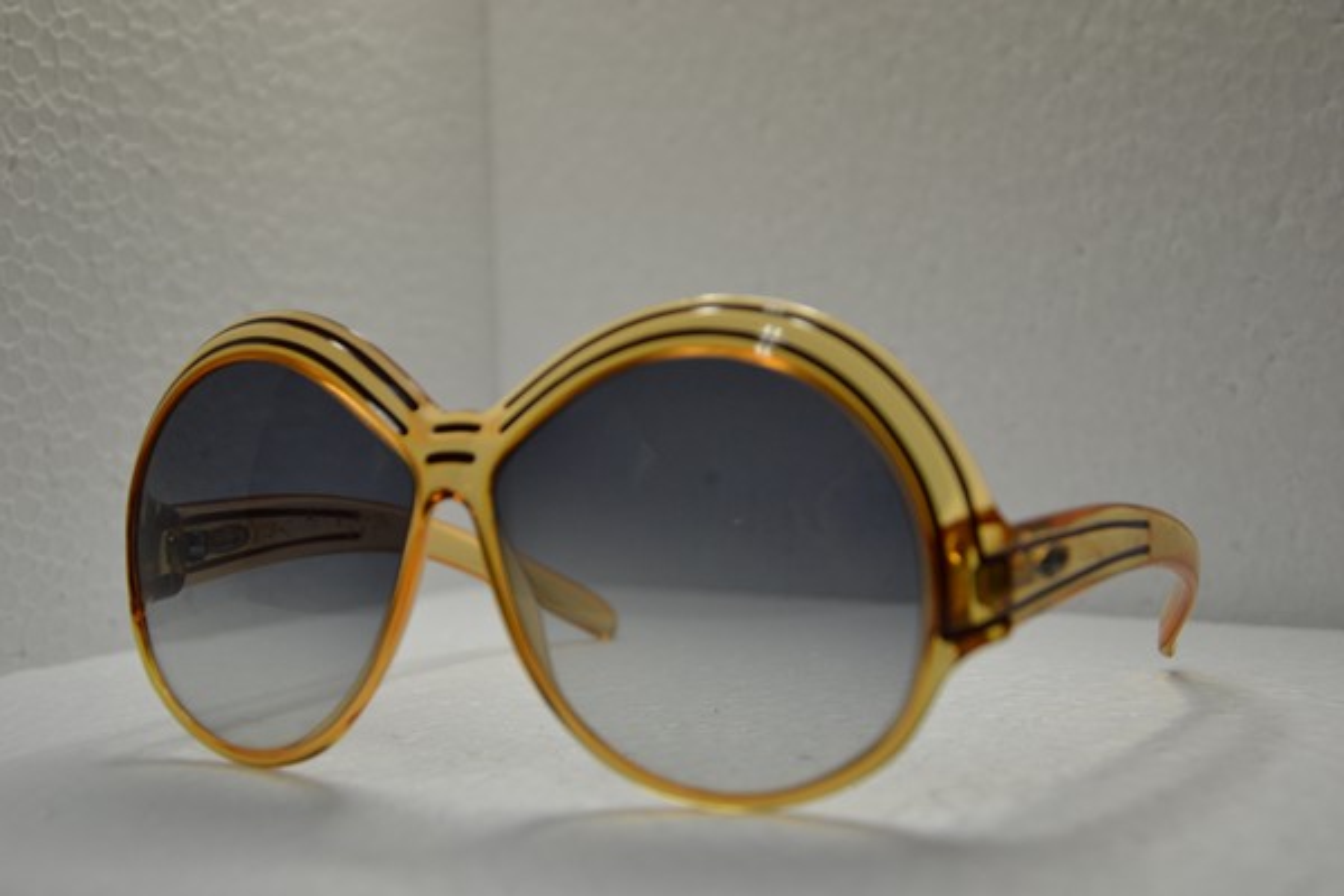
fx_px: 2520
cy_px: 448
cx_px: 672
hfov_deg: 29.9
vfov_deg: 20.2
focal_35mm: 68
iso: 400
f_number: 4.8
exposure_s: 1/80
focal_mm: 45
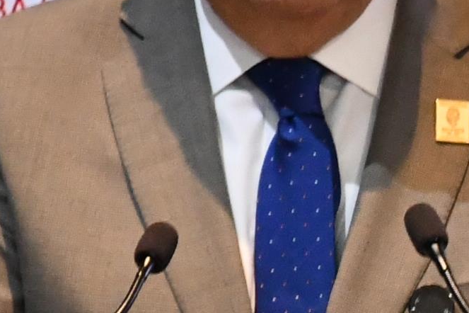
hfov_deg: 1.9
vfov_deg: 1.3
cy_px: 302
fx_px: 13782
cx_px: 683
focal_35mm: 1058
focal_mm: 112
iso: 3200
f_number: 6.3
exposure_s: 1/60
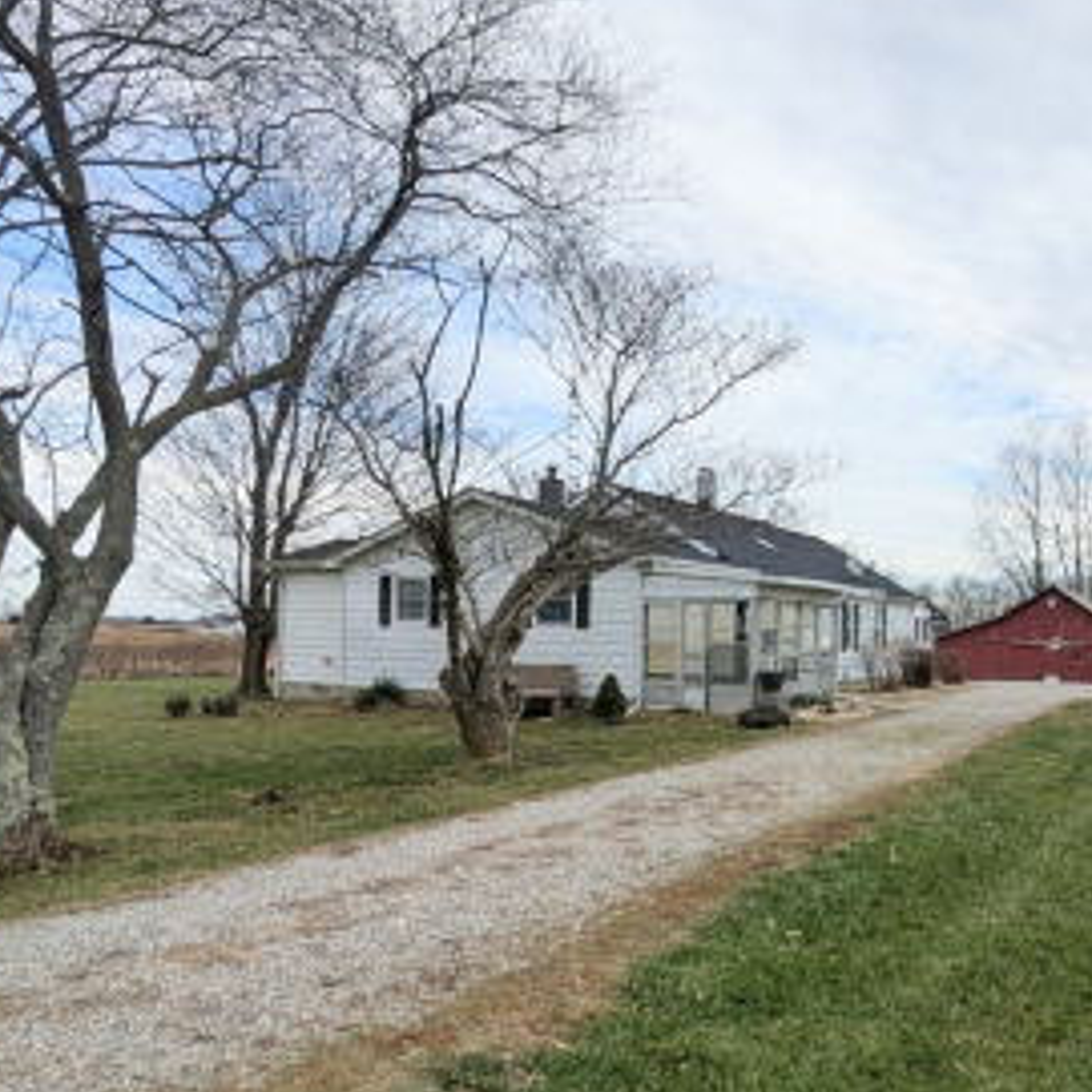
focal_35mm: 26
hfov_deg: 57.7
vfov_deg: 60.7
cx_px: 826
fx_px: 928
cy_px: 629
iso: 55
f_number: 1.7
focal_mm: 2.02
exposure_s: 1/1502
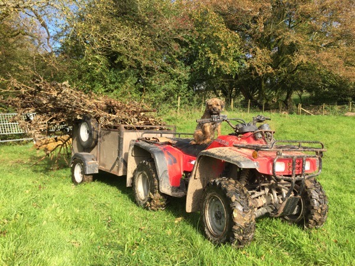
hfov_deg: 61.7
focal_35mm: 29
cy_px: 133
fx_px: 297
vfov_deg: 48.2
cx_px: 178
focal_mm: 4.15
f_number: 2.2
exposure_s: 1/648
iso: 32
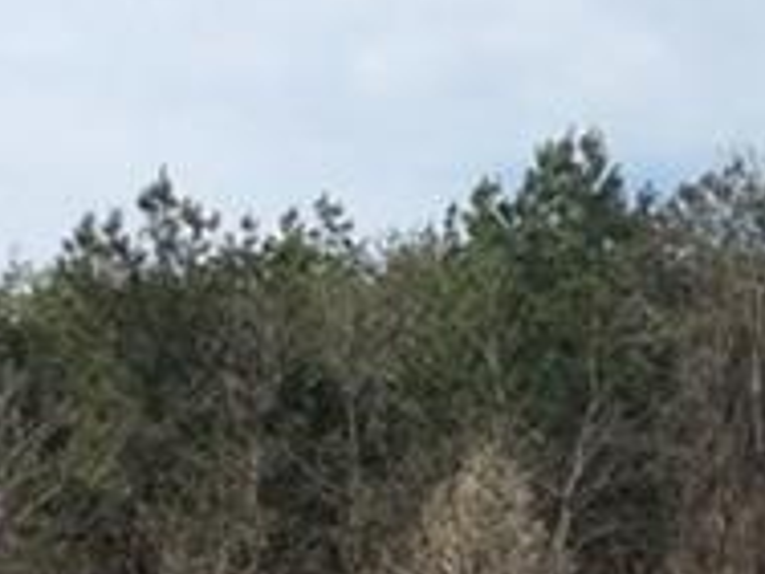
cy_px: 90
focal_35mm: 174
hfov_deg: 11.0
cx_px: 1103
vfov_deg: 8.5
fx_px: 3845
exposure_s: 1/2288
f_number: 2.4
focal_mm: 3.3
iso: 32
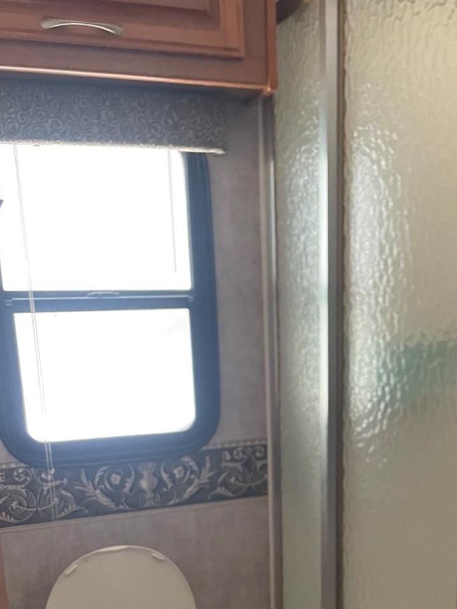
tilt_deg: -17.3
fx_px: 757
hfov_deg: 33.2
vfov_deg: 42.1
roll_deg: +0.9
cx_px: 319
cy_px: 480
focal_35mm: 43
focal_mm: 4.2
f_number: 1.6
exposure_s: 1/40
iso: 500
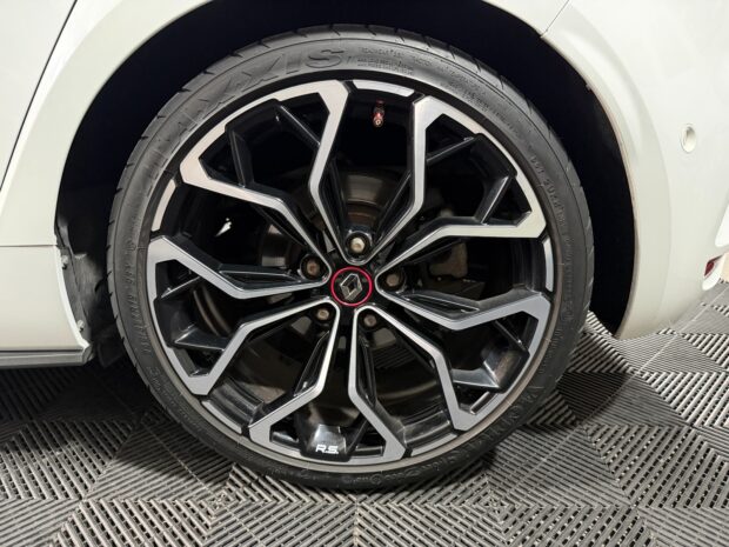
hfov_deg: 71.6
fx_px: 505
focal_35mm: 24
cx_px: 364
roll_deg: -0.3
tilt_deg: -18.5
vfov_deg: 56.8
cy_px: 274
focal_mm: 6.76
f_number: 1.78
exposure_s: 1/33
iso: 1000
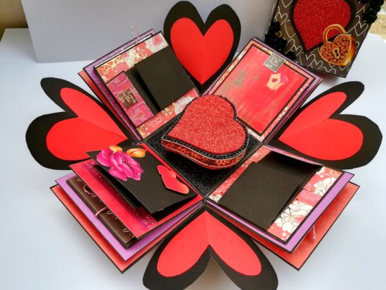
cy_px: 145
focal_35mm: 26
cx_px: 193
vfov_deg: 53.1
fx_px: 290
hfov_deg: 67.3
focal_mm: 3.83
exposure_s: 1/255
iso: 50
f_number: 2.2
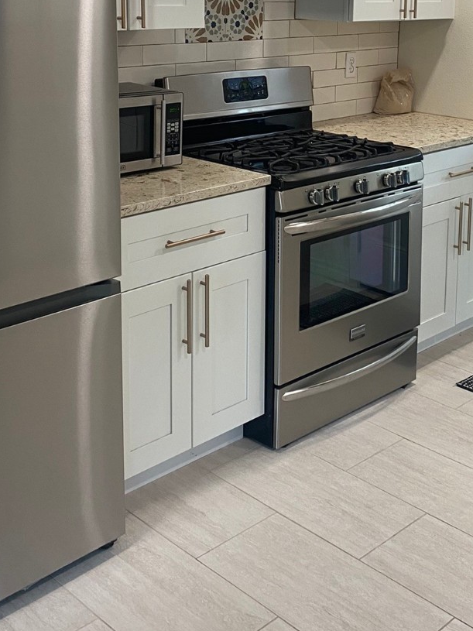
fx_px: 893
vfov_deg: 37.4
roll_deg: -0.5
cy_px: 119
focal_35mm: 49
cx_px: 294
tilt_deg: -6.9
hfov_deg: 29.6
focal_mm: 4.25
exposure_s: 1/60
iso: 80
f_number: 1.8
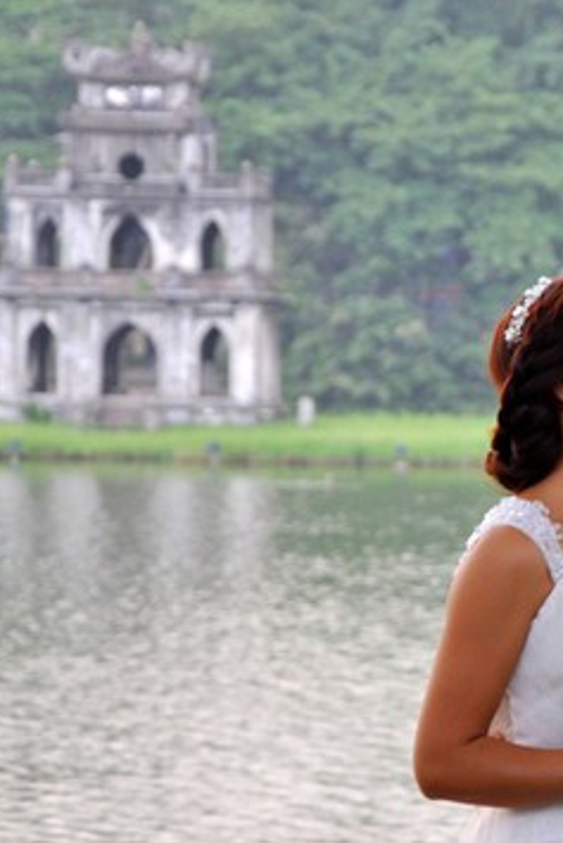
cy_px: 449
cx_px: 525
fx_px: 5812
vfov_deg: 8.3
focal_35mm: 248
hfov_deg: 5.5
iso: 640
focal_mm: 98
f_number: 5.6
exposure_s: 1/80
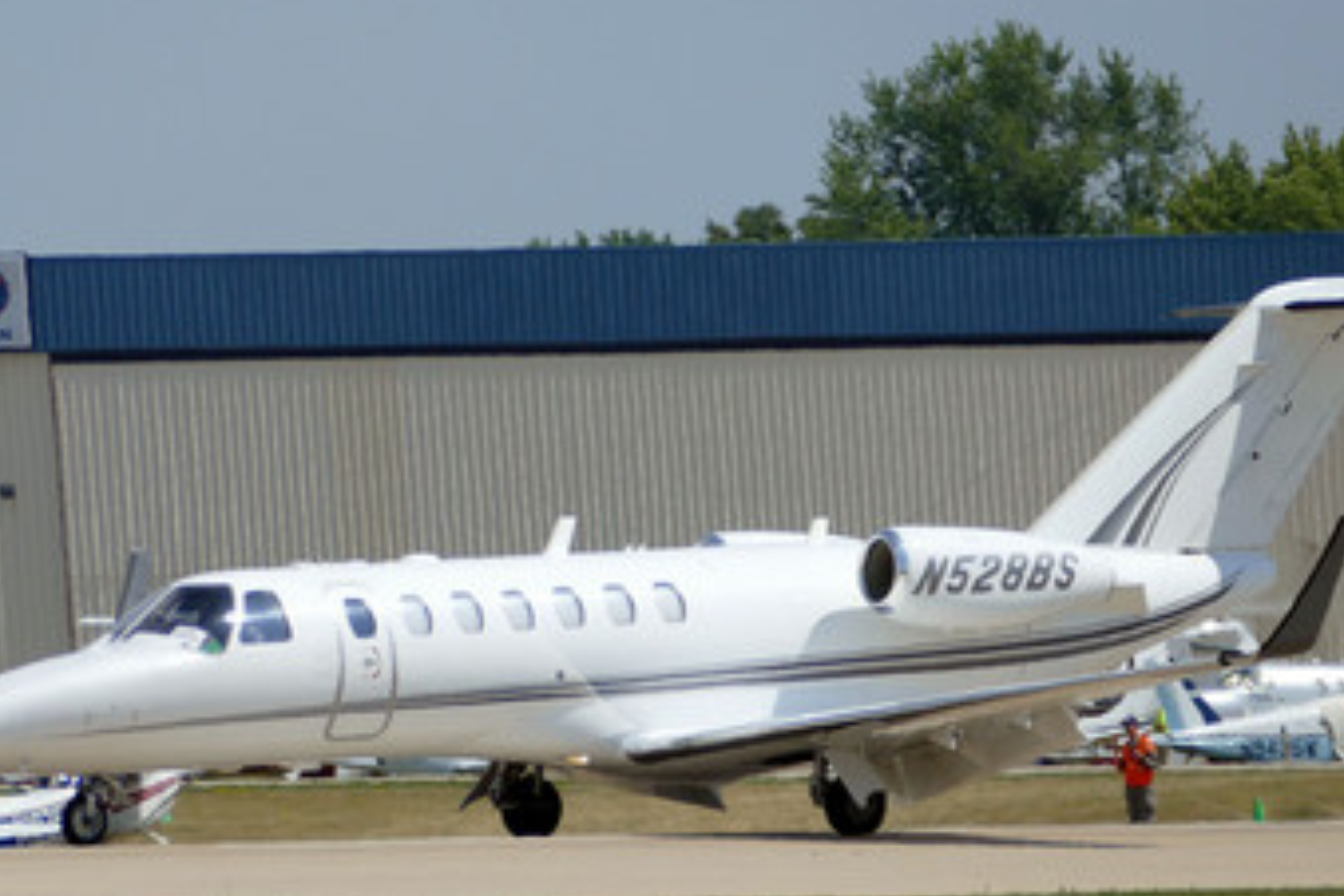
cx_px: 618
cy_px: 628
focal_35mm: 734
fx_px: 27401
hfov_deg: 2.8
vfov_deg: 1.9
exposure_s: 1/2000
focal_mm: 141.8
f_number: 4
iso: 125
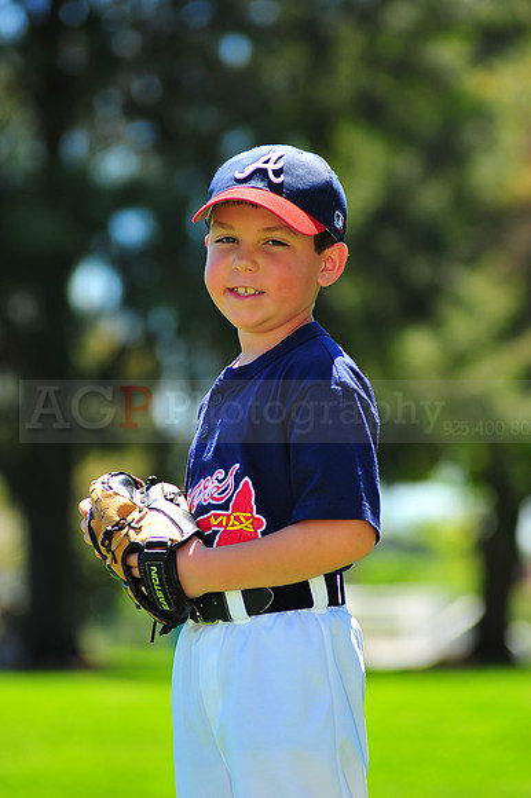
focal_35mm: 180
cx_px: 266
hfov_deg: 7.6
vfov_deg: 11.4
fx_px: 3987
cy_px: 399
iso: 200
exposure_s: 1/640
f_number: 5
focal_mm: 180
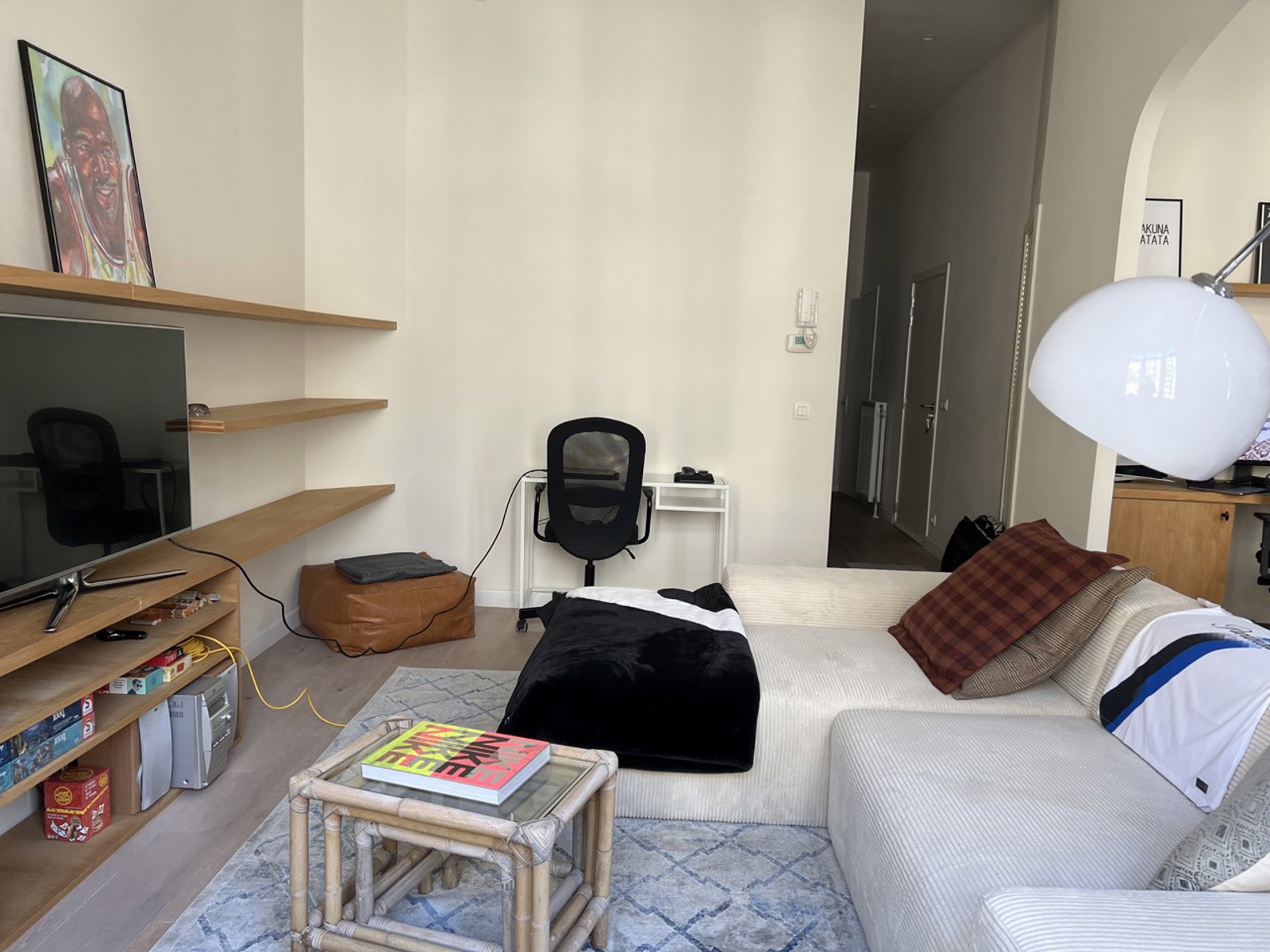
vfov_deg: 53.1
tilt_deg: -6.9
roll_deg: -2.2
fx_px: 954
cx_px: 635
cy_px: 476
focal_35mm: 26
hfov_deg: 67.3
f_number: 1.5
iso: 100
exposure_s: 1/121
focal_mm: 5.7
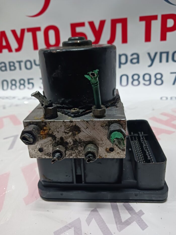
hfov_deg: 51.4
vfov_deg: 65.3
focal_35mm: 27
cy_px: 118
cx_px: 88
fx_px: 183
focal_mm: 4
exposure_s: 1/25
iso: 400
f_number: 1.8
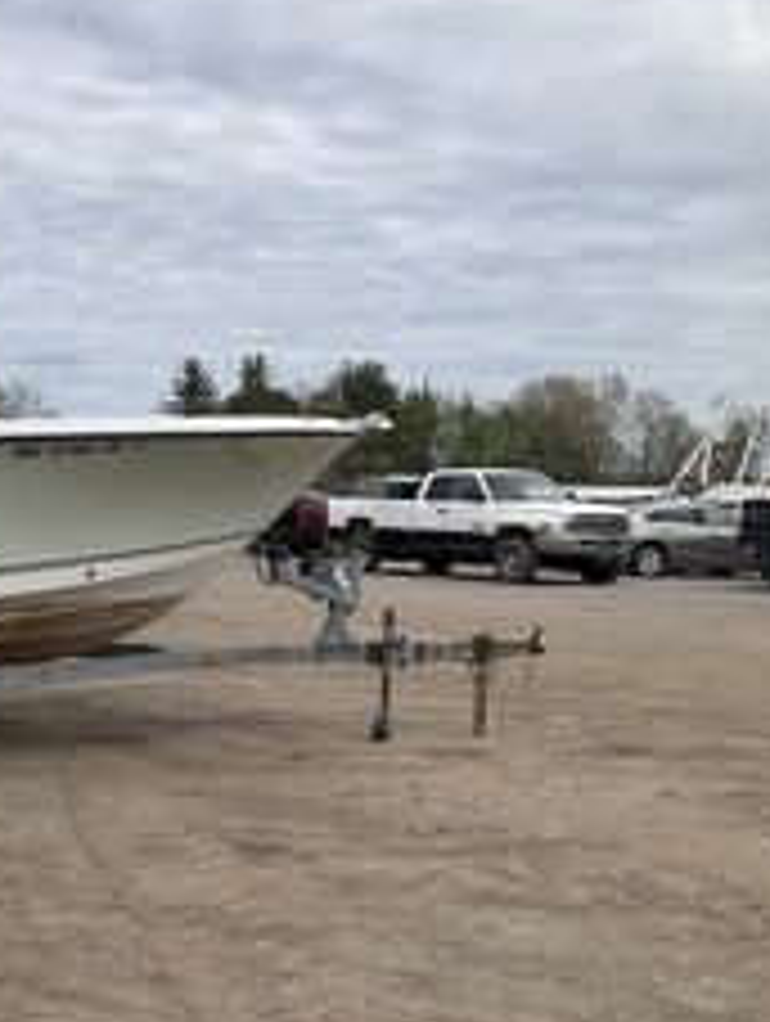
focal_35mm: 51
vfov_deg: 37.2
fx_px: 1508
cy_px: 644
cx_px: -104
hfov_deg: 26.1
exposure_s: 1/2320
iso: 25
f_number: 1.8
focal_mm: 3
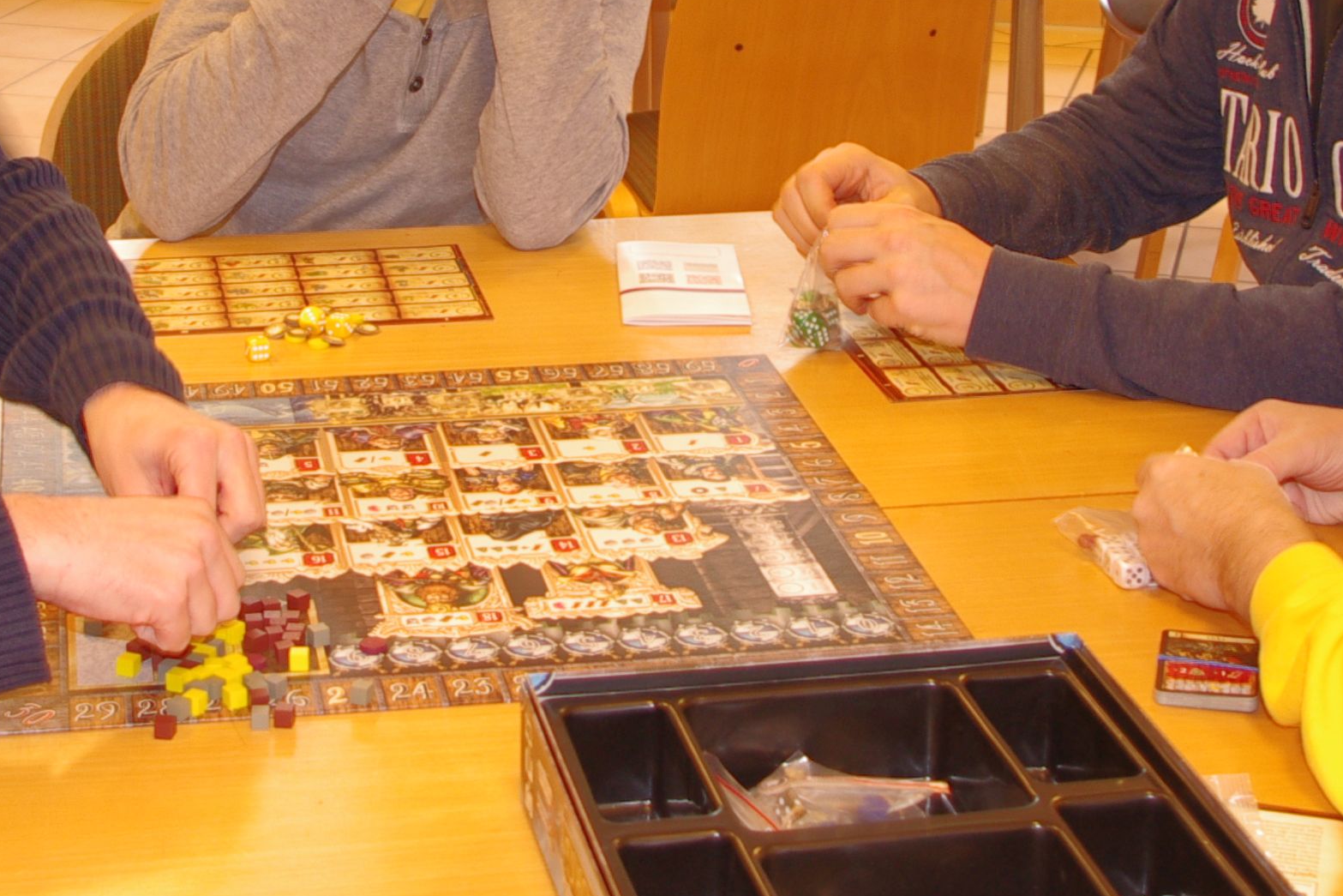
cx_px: 543
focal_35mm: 82
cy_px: 154
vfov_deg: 16.5
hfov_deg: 24.7
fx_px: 3059
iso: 200
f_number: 4
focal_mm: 20
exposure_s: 1/25
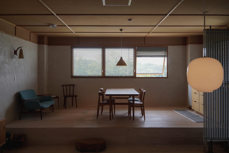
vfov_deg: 37.9
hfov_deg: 54.4
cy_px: 76
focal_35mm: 35
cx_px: 114
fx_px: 223
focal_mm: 35
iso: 500
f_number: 6.3
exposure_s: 1/125
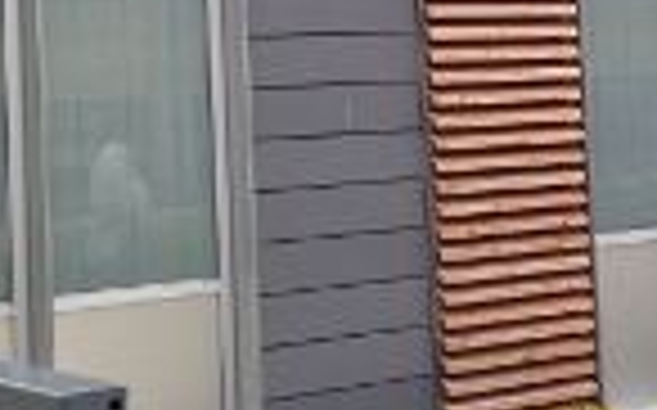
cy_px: -9
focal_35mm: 108
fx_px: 1932
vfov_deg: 12.0
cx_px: 598
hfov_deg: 18.9
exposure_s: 1/217
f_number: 2.4
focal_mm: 4.13
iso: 50
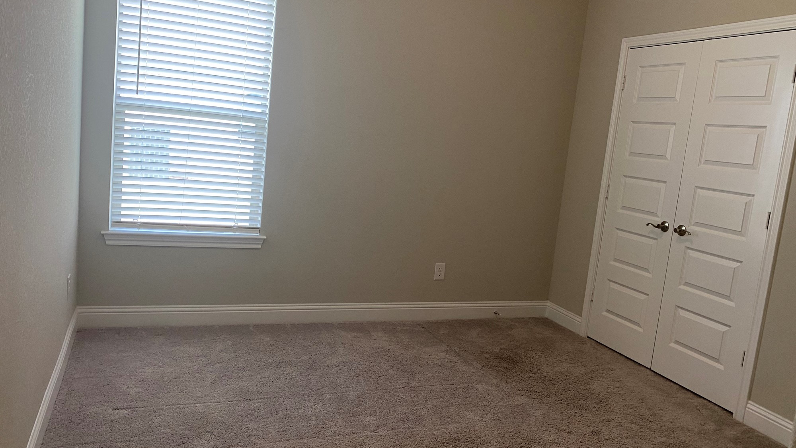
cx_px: 401
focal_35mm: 29
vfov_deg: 40.2
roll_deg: -4.5
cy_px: 207
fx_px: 612
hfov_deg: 66.1
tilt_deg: -8.9
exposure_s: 1/60
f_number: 1.8
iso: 80
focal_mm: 4.25
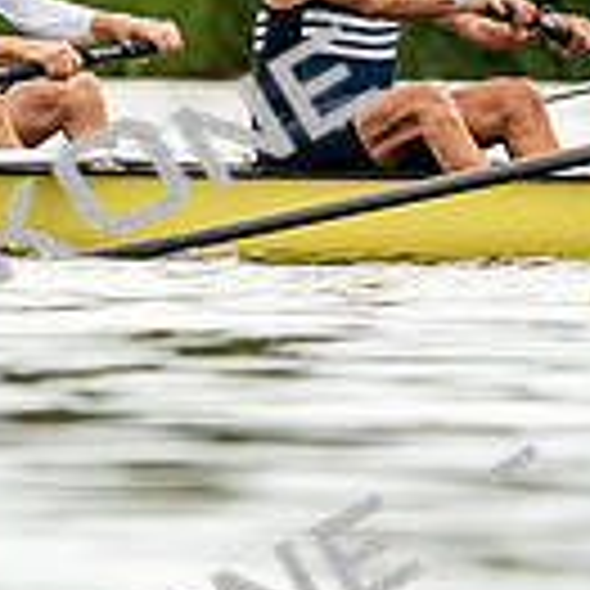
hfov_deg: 1.1
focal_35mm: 1571
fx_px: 30294
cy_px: 11
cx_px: 248
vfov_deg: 1.1
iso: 500
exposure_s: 1/2000
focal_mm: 419
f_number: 6.3
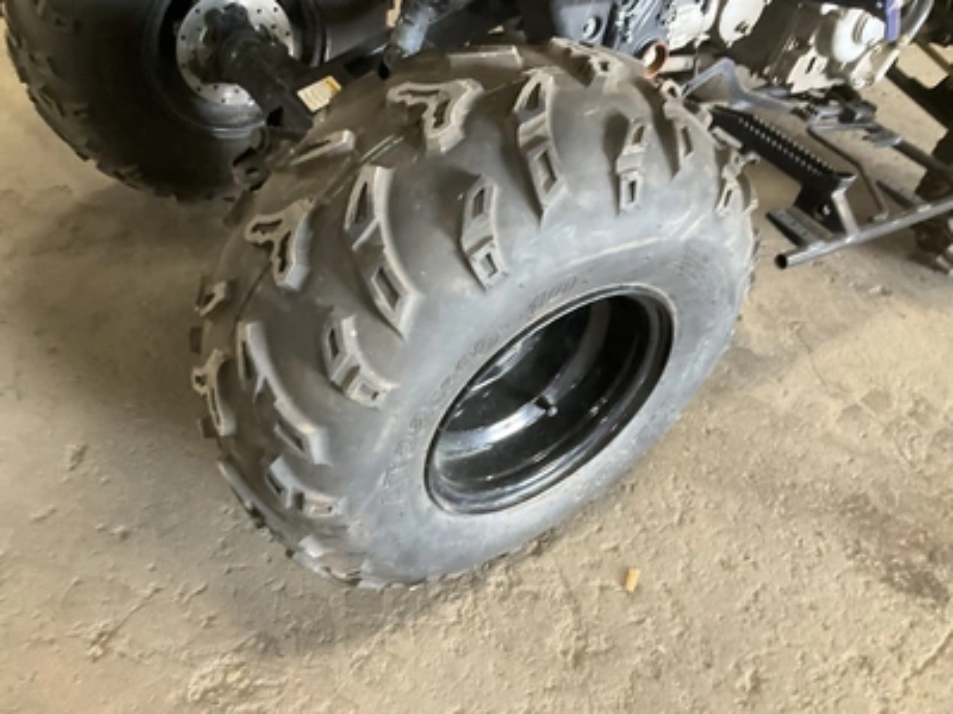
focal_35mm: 29
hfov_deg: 61.7
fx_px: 798
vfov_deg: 48.2
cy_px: 357
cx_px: 476
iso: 320
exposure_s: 1/40
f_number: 1.8
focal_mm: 3
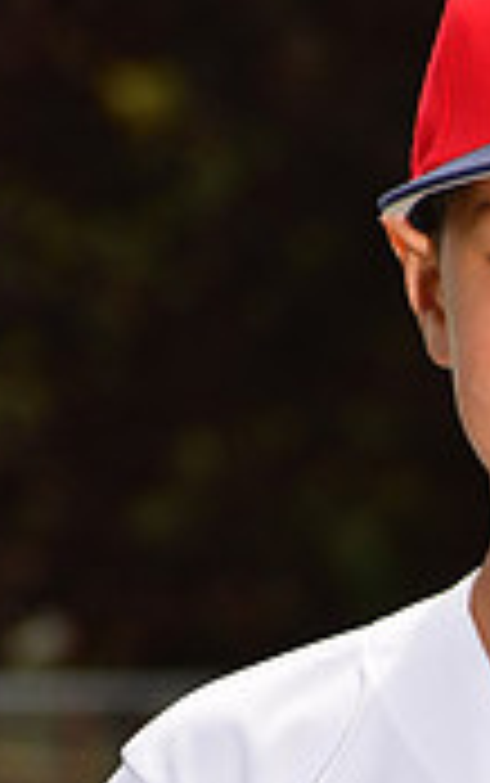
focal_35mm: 628
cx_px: 623
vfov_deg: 3.3
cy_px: 900
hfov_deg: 2.1
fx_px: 13396
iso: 125
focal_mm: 185
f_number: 11
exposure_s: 1/200
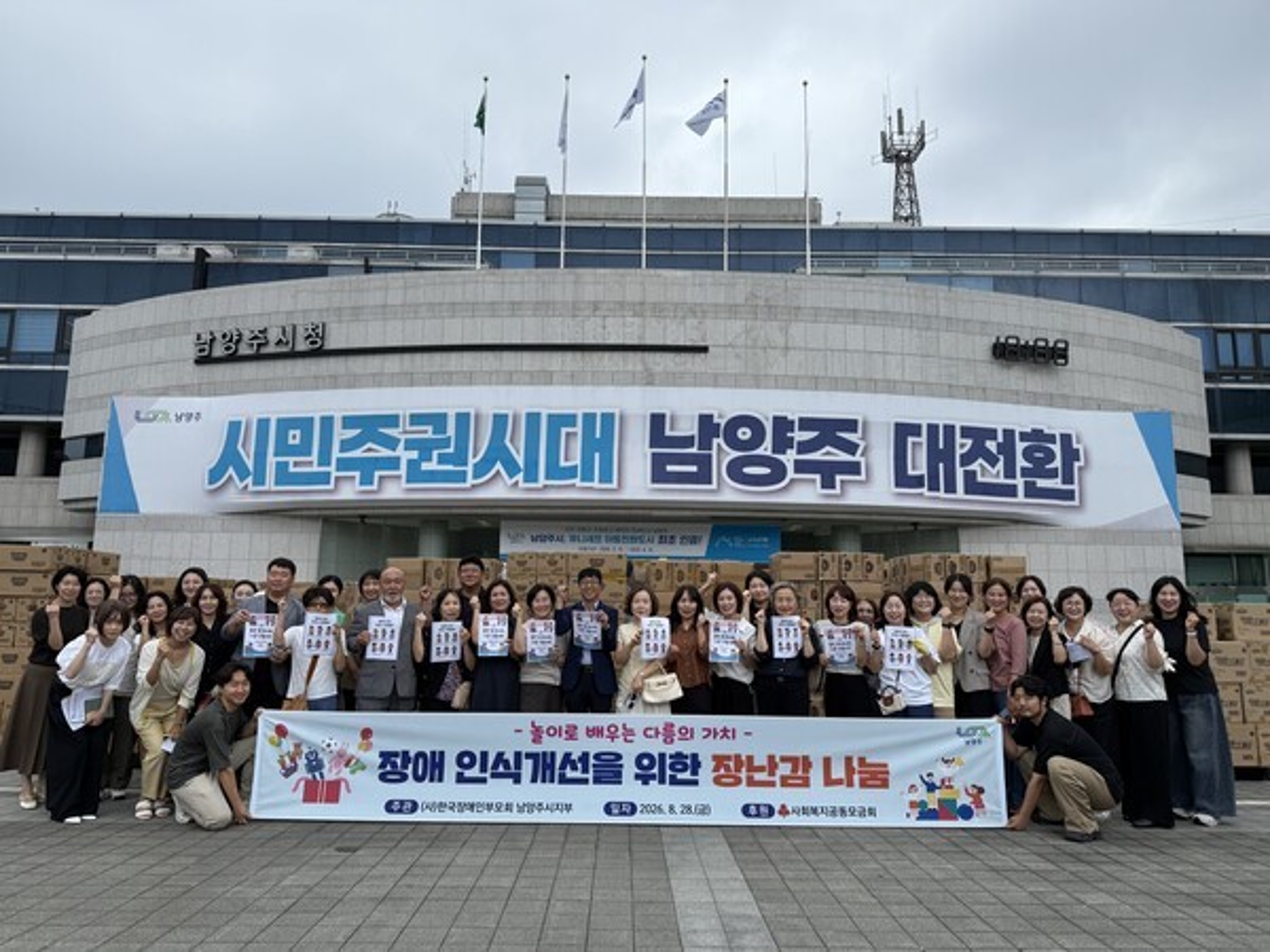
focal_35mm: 24
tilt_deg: +9.3
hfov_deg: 71.6
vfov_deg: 56.8
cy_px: 476
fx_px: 881
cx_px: 635
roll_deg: -1.6
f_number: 1.78
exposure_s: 1/2801
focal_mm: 6.76
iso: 80
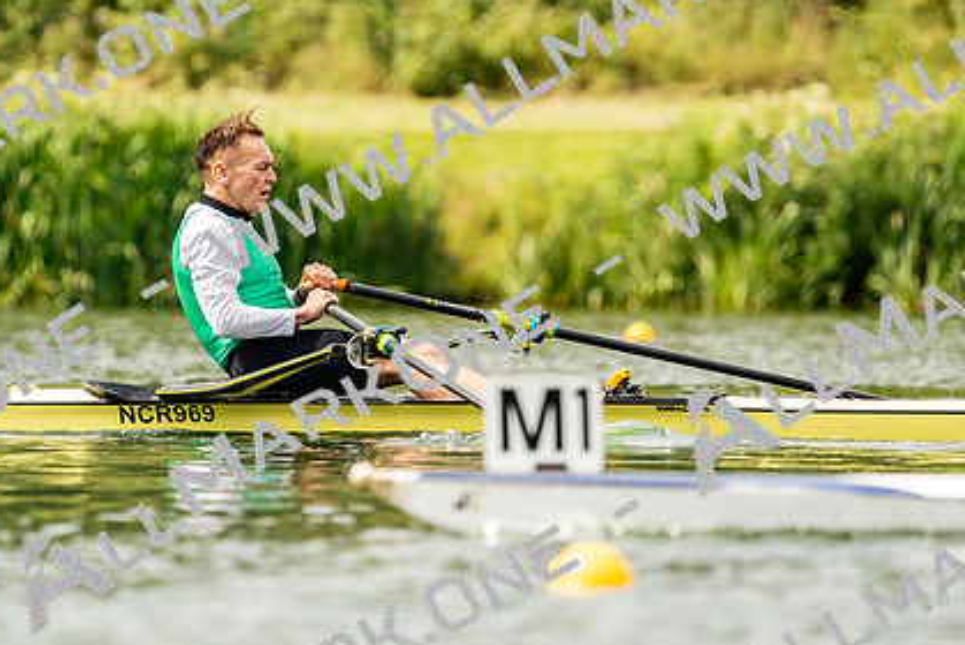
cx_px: 491
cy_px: 278
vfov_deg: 2.1
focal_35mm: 641
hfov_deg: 3.2
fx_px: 17194
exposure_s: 1/2000
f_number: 6.3
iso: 320
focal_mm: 463
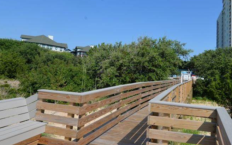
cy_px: 48
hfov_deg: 65.5
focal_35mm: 27
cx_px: 164
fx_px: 171
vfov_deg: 45.3
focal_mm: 17
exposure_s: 1/200
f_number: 9
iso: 100
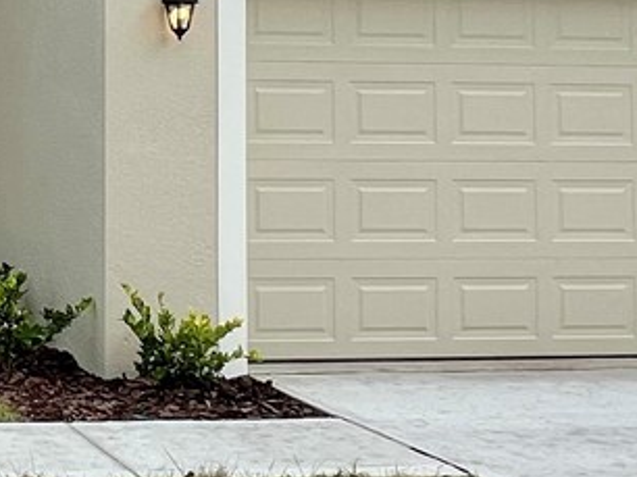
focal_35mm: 68
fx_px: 1250
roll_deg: -0.5
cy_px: 77
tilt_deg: +1.4
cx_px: -210
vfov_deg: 21.3
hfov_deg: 24.6
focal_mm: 1.57
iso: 32
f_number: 1.8
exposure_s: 1/528
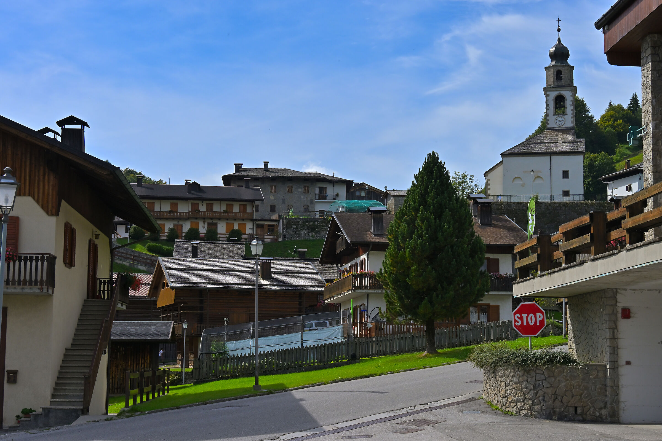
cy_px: 220
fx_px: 1214
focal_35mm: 66
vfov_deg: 20.6
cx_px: 331
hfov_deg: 30.5
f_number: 25
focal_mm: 66
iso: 800
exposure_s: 1/400
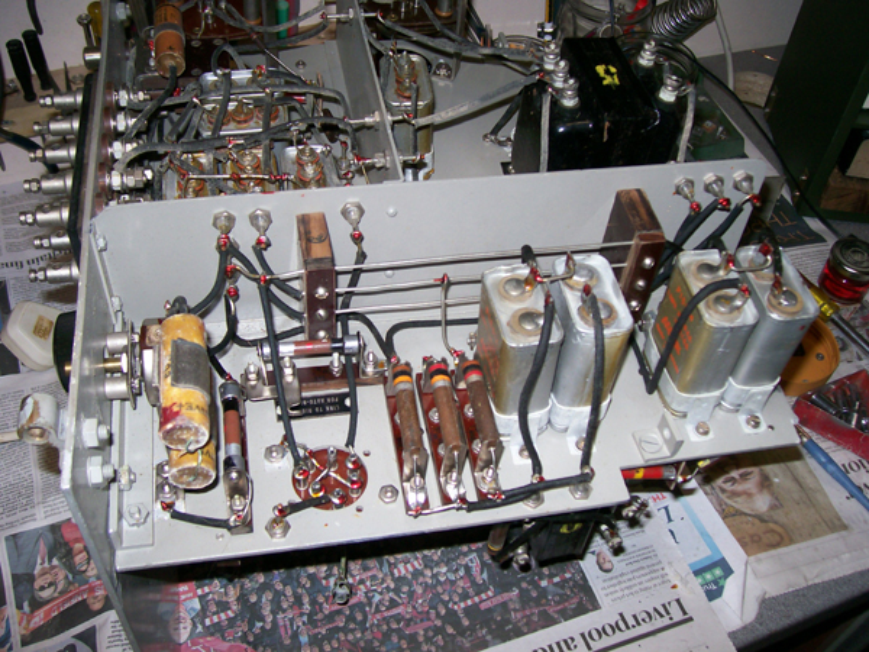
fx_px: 879
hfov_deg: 52.6
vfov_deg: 40.7
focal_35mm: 35
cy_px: 326
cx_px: 434
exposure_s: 1/64
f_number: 2.8
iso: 80
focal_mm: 5.8
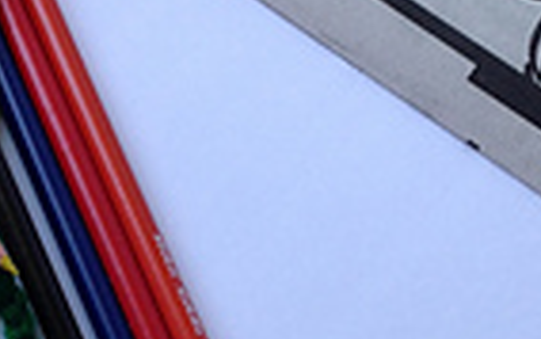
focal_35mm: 123
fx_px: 1815
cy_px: 229
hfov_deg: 16.9
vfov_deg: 10.7
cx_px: 158
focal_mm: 4.12
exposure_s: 1/120
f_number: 2.4
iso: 80
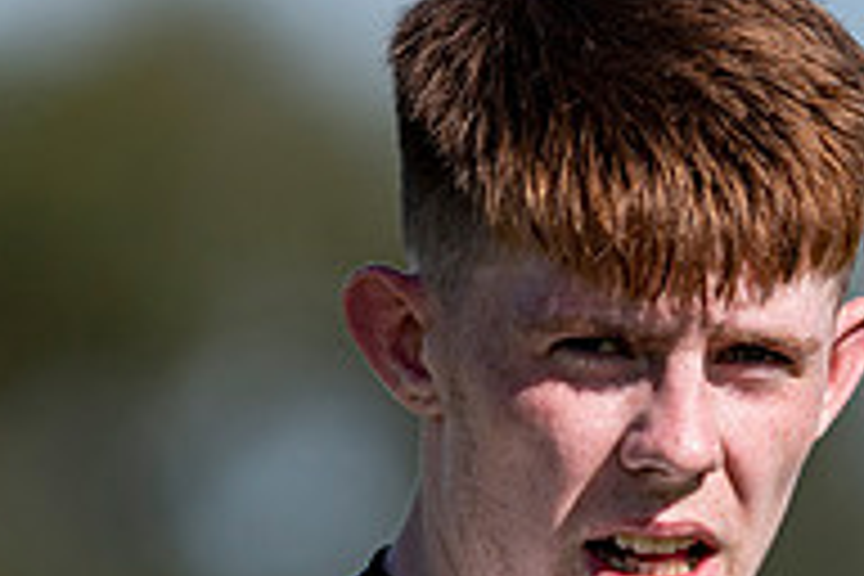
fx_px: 32637
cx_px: 738
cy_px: 592
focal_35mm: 1360
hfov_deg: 1.5
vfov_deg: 1.0
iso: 100
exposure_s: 1/2500
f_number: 2.8
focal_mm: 300
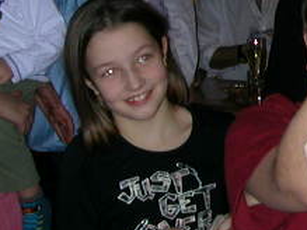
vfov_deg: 13.6
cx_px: 415
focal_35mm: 108
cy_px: 45
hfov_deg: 17.0
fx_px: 957
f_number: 2.7
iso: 100
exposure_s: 1/59.9
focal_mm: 5.6
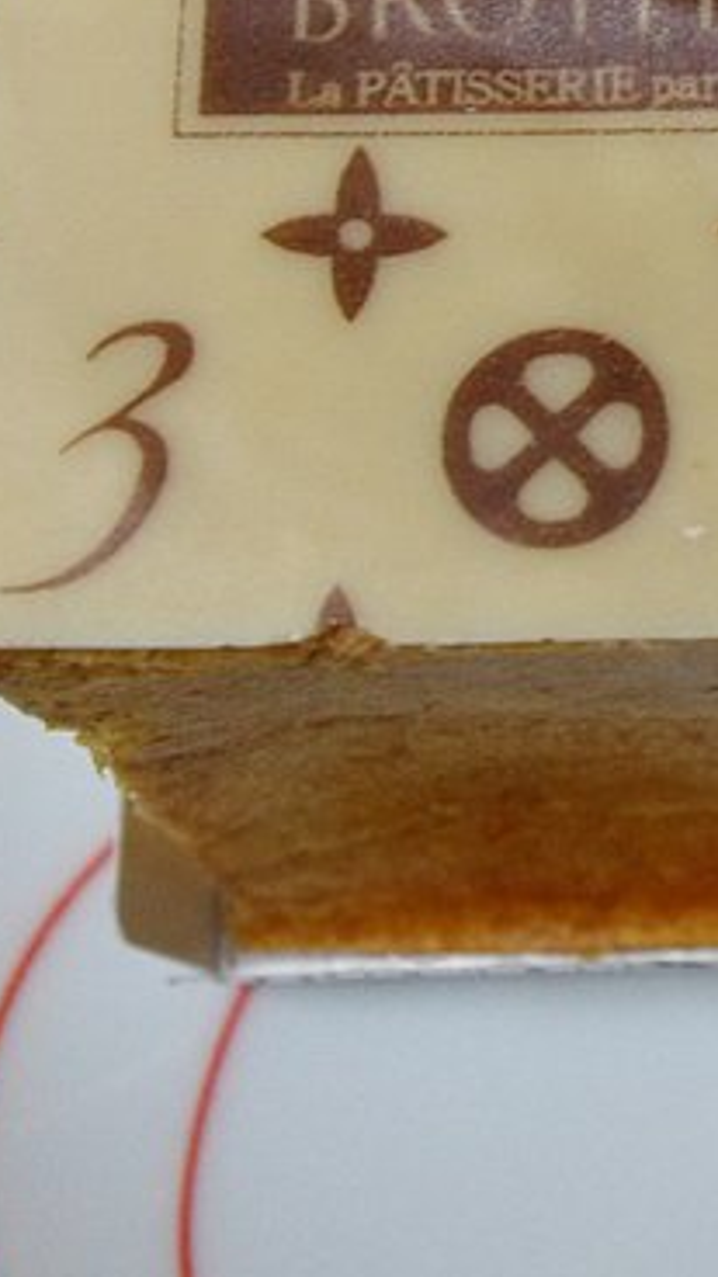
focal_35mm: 143
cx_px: 1585
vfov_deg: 14.9
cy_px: 265
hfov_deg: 8.0
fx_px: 4840
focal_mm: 32.5
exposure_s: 1/50
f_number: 8
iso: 3200
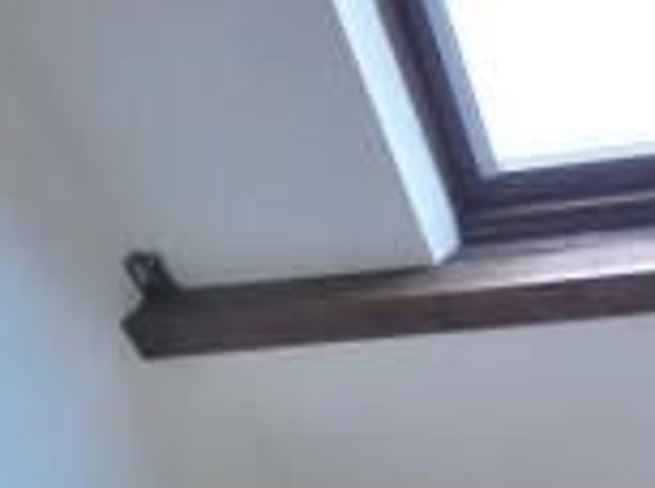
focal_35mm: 45
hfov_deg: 34.7
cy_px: 670
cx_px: 762
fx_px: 849
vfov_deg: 26.2
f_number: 3.5
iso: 200
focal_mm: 10
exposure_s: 1/50
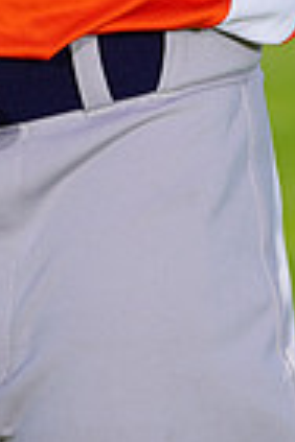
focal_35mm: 953
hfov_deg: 1.4
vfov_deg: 2.2
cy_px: -461
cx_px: -46
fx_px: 11713
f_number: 8
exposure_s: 1/250
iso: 100
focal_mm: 232
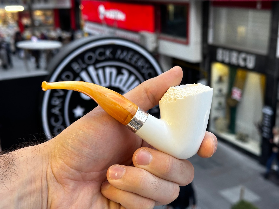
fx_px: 387
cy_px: 104
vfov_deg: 30.3
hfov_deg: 39.7
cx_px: 140
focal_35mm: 48
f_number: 1.78
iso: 64
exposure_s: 1/100
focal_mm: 6.86
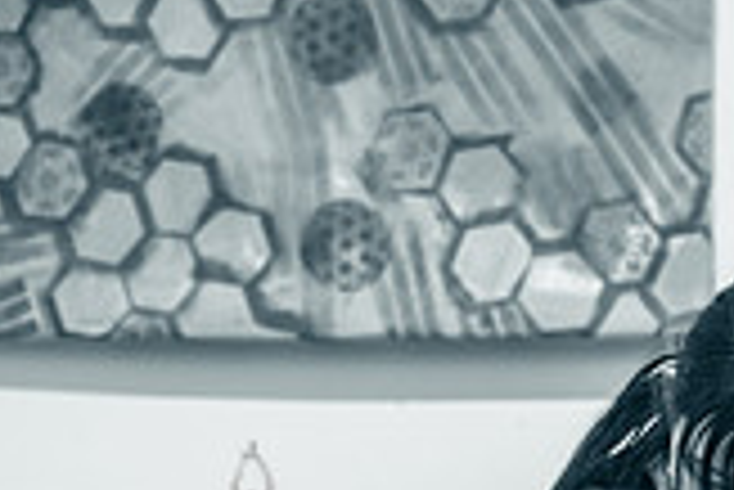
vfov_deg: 7.8
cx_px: 334
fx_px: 3551
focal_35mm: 174
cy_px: 752
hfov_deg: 11.8
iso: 5000
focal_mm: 35
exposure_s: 1/320
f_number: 3.5
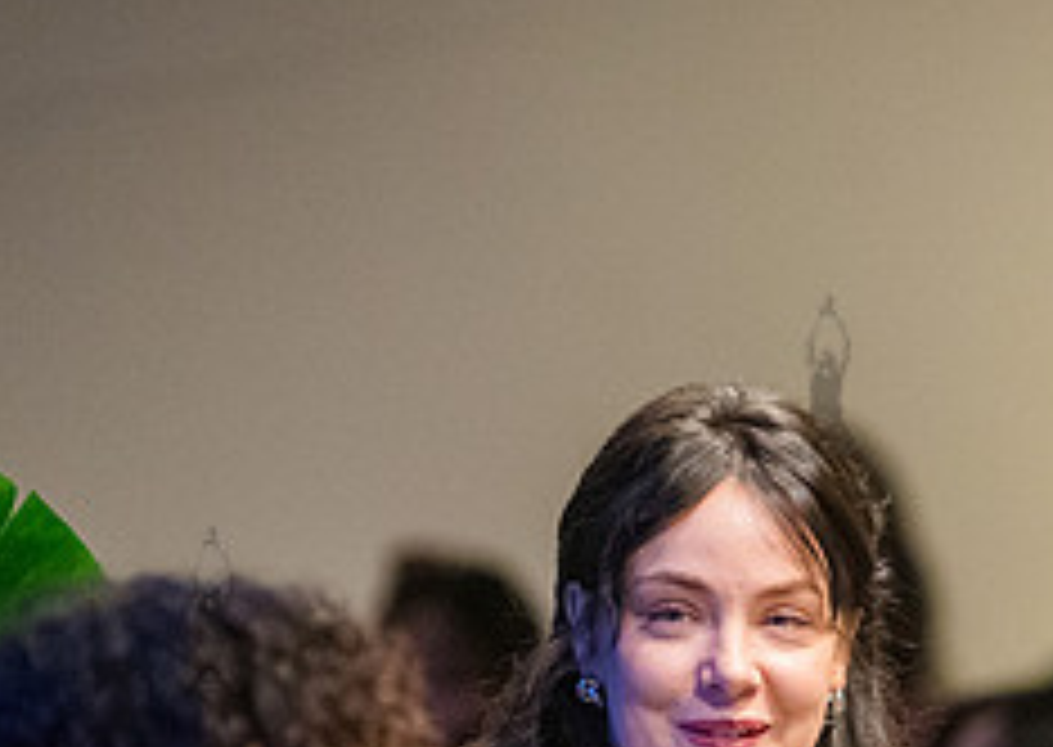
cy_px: 740
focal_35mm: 571
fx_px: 17037
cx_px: 723
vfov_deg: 2.5
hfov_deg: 3.5
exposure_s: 1/200
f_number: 3.5
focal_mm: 200
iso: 6400
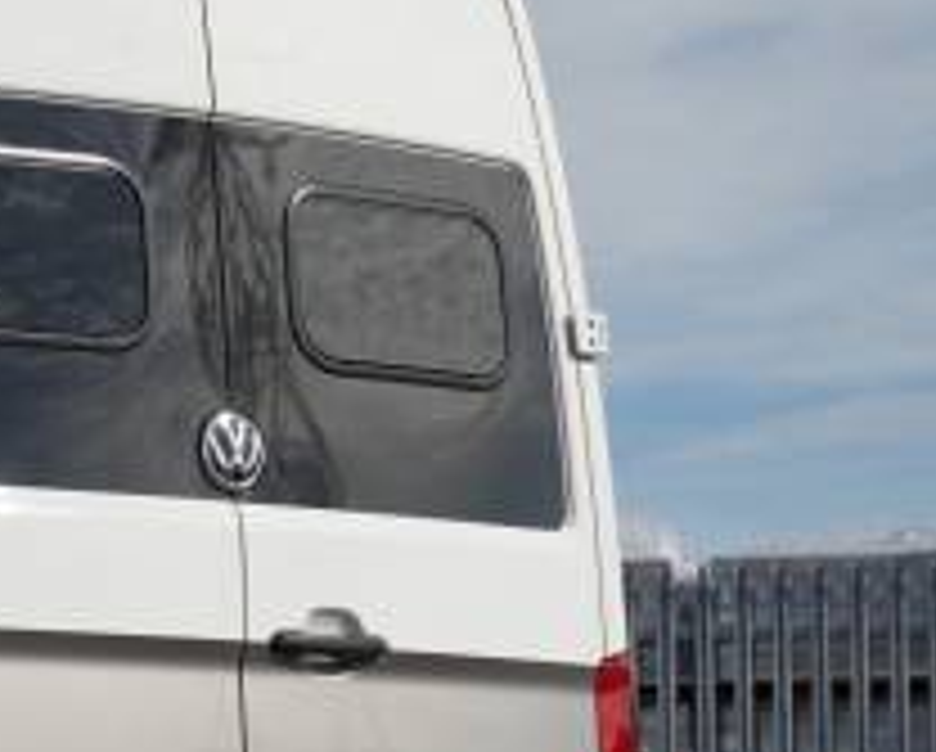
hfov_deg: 10.8
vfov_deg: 8.9
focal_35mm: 173
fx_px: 4799
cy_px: 554
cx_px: -396
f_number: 5.6
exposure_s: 1/2000
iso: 400
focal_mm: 40
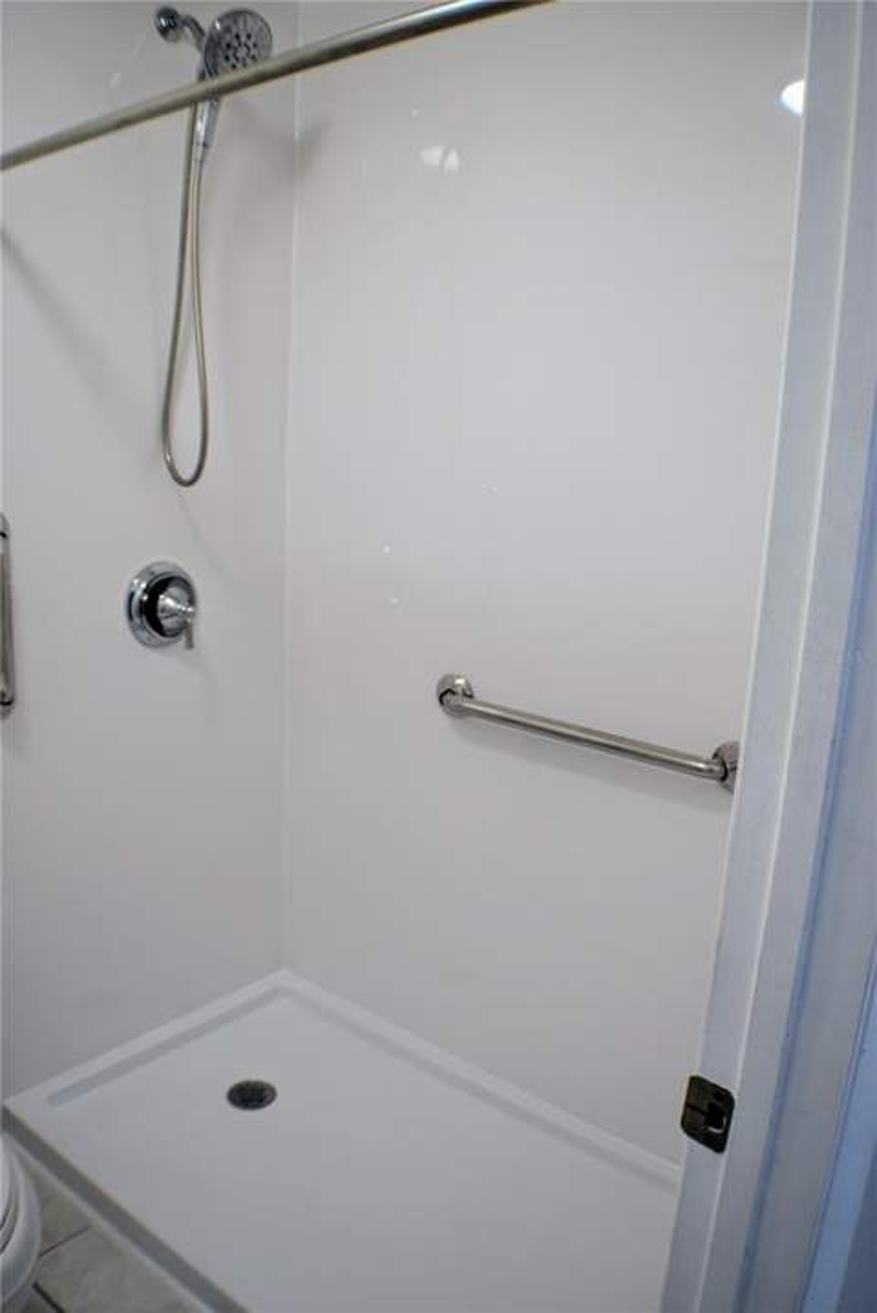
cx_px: 438
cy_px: 656
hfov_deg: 36.9
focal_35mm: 36
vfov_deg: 53.1
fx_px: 1314
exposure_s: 1/80
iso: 400
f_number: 4.5
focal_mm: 24
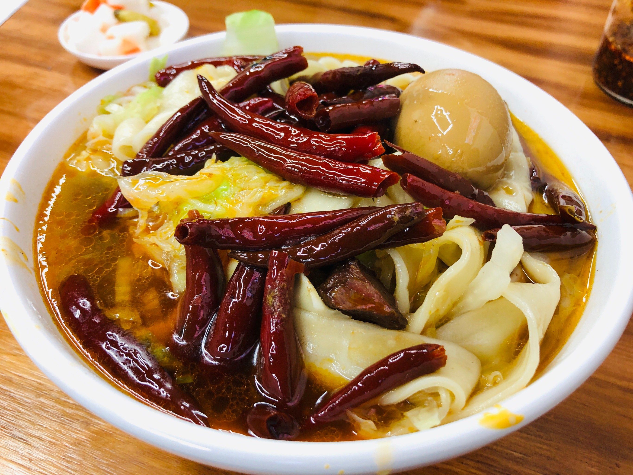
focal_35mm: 28
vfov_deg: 49.8
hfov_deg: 63.4
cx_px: 316
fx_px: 512
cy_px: 238
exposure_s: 1/33
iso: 32
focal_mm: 3.99
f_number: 1.8
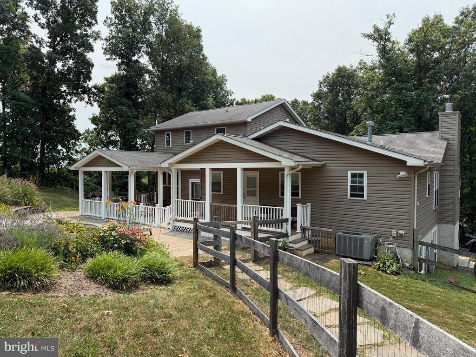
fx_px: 330
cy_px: 178
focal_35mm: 24
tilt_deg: -0.1
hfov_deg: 71.6
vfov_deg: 56.8
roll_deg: +1.2
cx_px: 238
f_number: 1.78
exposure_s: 1/3425
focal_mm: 6.76
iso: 100
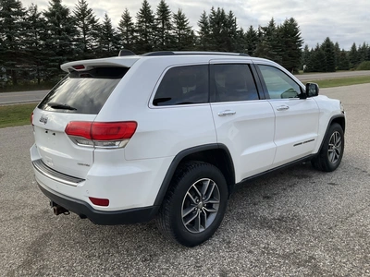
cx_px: 185
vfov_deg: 48.2
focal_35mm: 29
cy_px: 138
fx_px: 310
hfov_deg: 61.7
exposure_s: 1/562
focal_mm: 3
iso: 25
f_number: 1.8
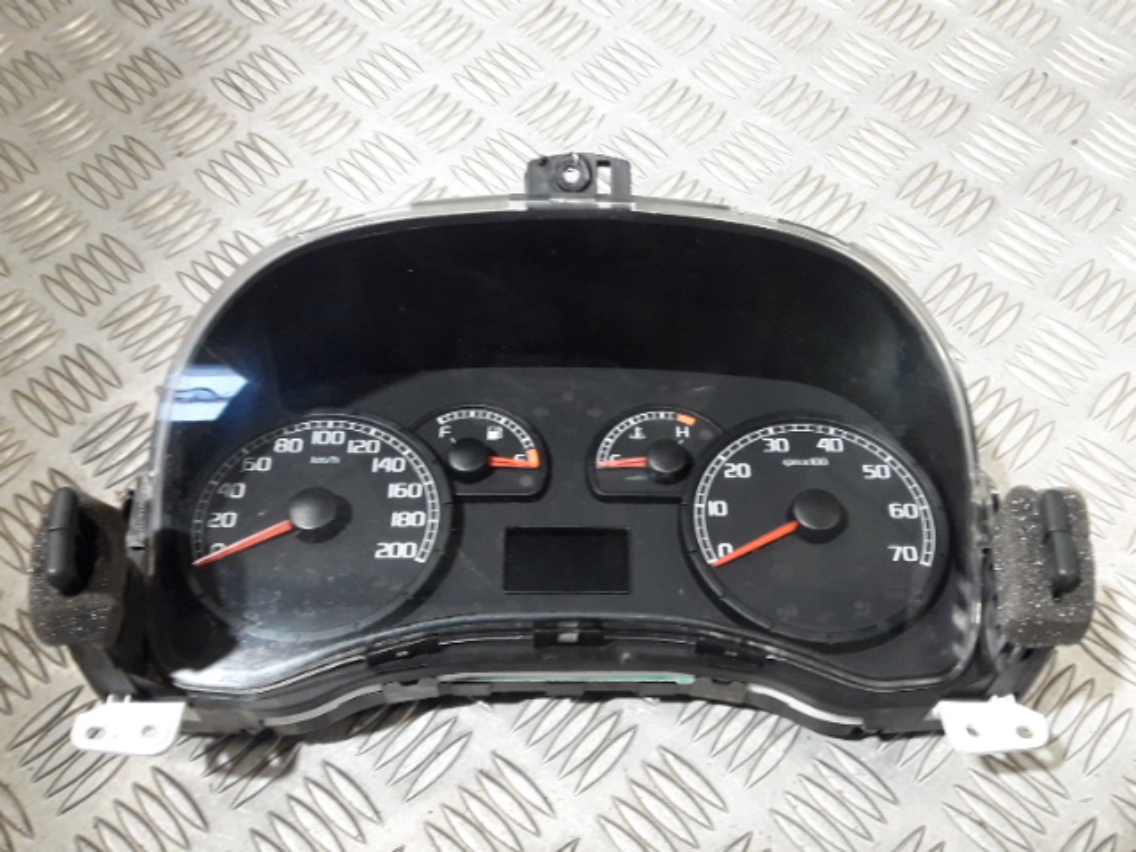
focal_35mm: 28
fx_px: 919
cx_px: 568
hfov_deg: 63.4
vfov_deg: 49.7
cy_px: 426
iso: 160
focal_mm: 3.7
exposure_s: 1/25
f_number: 1.9
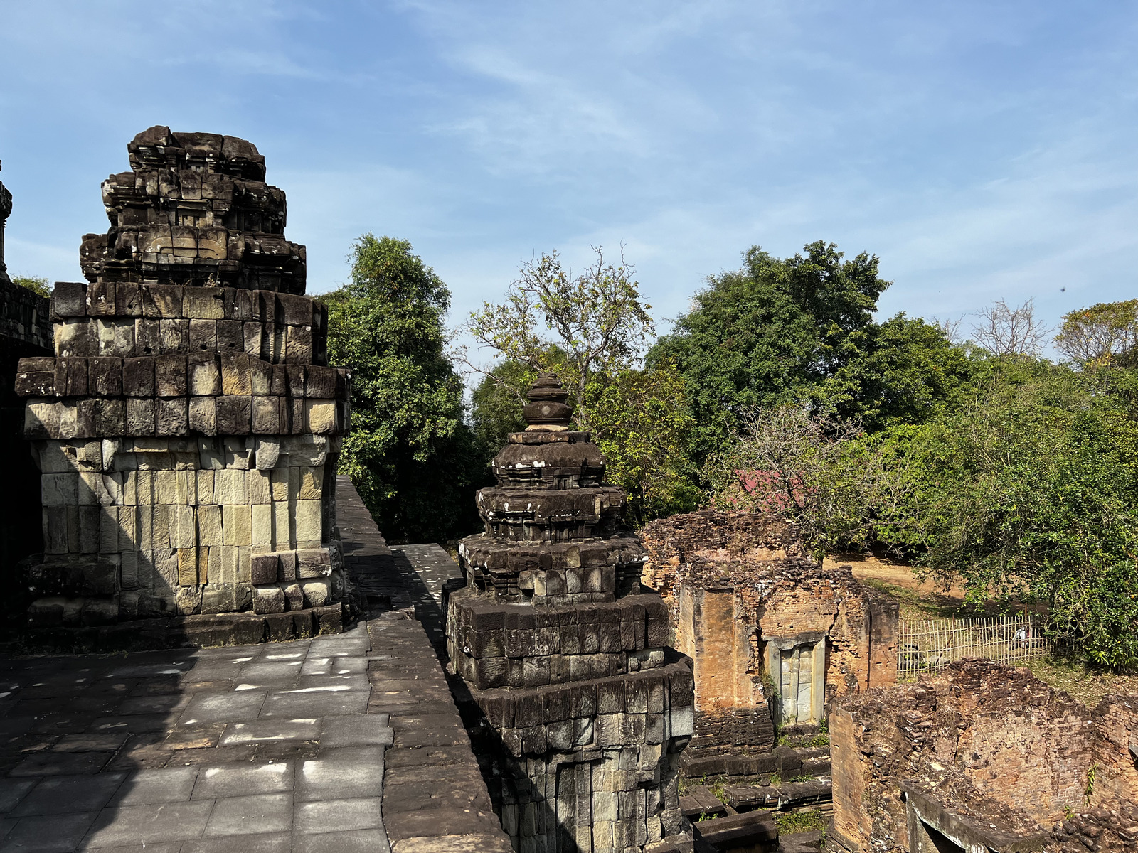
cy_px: 426
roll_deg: +1.0
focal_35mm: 26
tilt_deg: -0.6
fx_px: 855
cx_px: 569
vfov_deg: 53.1
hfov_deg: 67.3
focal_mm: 5.7
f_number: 1.5
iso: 50
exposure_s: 1/3257
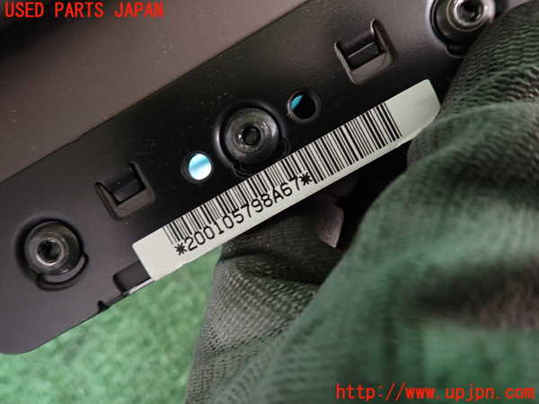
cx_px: 270
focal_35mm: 25
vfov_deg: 54.9
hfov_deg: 69.4
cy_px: 202
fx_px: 389
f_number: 2
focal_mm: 4.5
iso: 250
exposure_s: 1/30
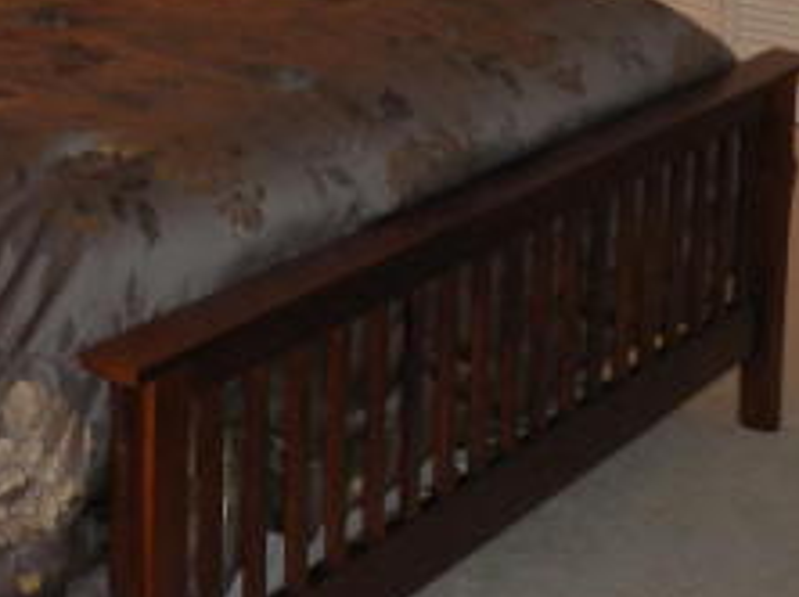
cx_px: -191
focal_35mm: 83
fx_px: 1914
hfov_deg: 21.7
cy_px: -324
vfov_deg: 16.1
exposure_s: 1/30
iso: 200
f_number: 3.4
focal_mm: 4
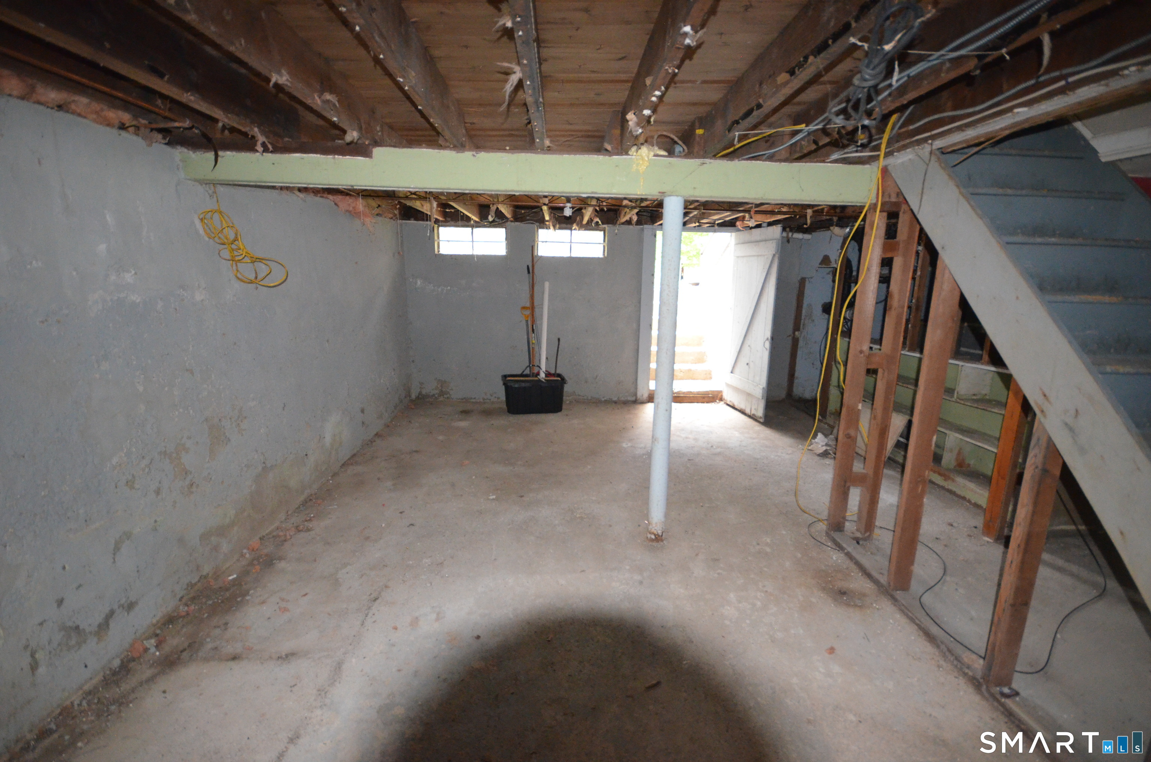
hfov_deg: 100.5
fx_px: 479
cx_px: 576
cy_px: 381
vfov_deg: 77.1
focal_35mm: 15
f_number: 4
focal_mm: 10
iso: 3200
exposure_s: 1/60
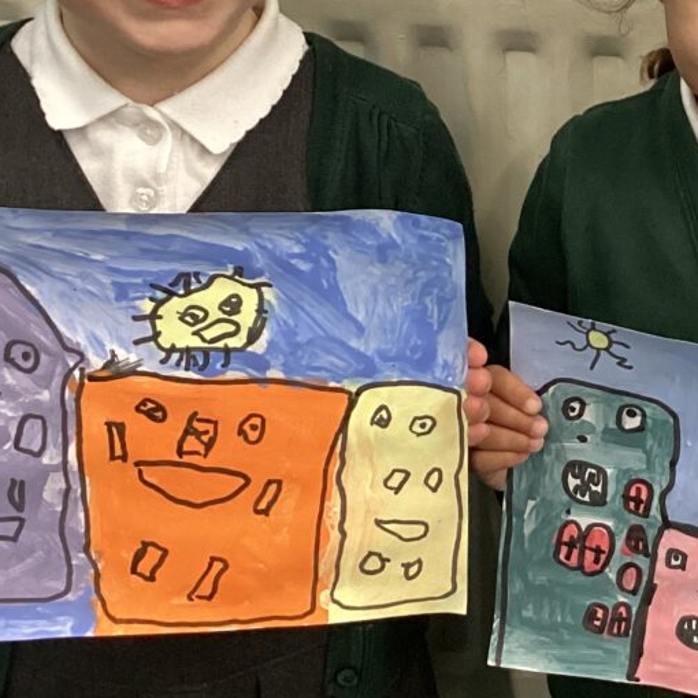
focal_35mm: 87
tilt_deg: -21.3
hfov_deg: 19.0
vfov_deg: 19.9
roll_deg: -2.2
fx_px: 1985
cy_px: 251
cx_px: 805
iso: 200
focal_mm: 3.3
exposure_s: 1/50
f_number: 2.4
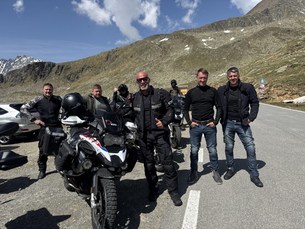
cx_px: 152
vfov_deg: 56.8
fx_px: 211
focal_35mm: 24
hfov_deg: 71.6
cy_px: 114
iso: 80
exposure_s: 1/4310
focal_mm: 6.76
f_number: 1.78
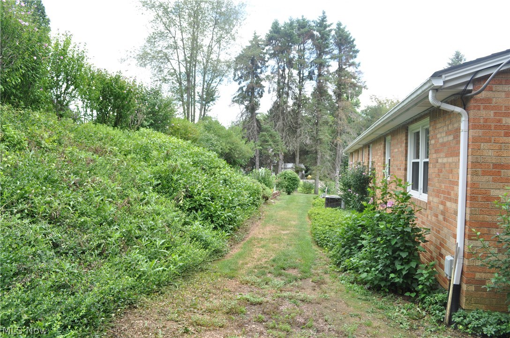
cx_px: 255
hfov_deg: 67.5
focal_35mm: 27
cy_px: 169
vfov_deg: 47.8
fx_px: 382
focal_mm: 18
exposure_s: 1/160
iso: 200
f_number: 6.3
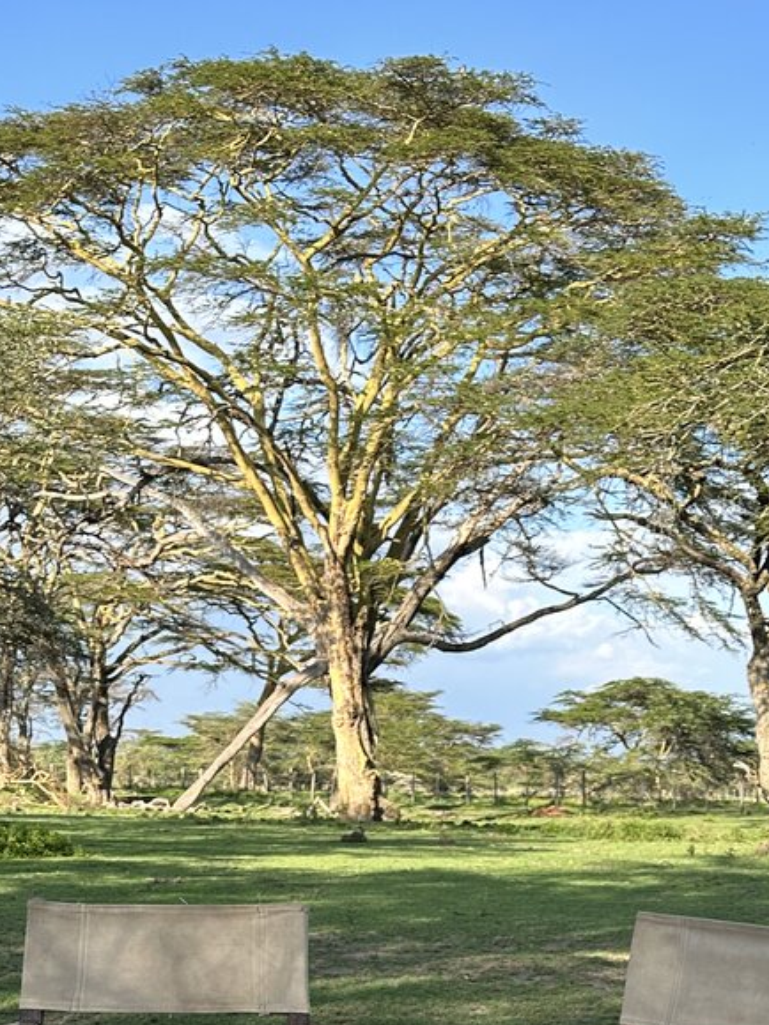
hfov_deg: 25.1
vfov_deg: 30.7
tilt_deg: -7.9
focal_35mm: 58
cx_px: 523
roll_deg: -2.1
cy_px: 1039
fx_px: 1719
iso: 80
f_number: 1.78
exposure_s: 1/1639
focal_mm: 6.86
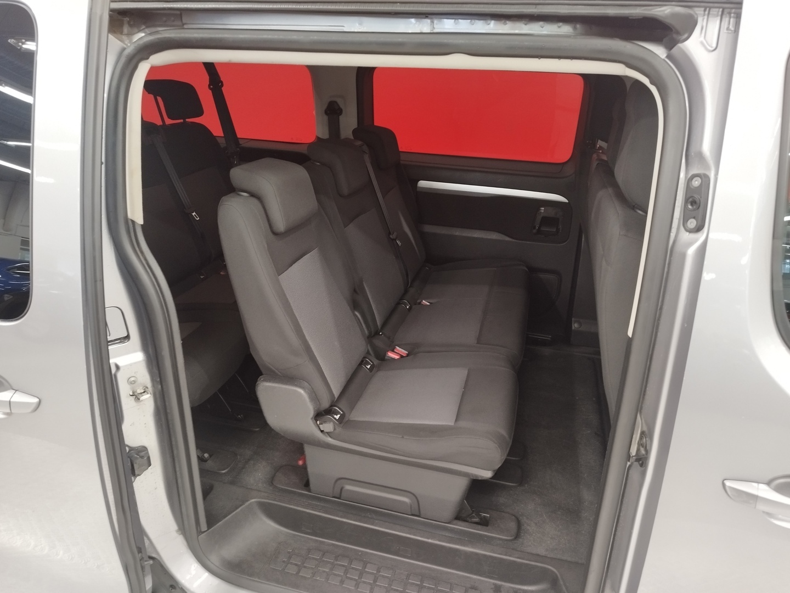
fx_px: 571
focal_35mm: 25
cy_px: 296
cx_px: 395
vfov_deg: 54.9
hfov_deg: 69.4
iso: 390
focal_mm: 5.95
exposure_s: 1/33.3
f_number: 1.89
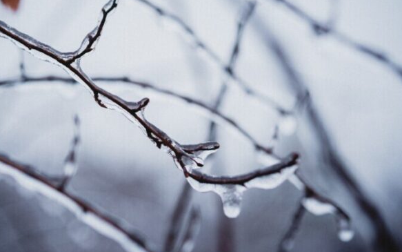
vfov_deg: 17.9
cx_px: 181
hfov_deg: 28.2
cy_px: 102
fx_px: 800
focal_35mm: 73
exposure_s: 1/500
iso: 200
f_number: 4
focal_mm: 60
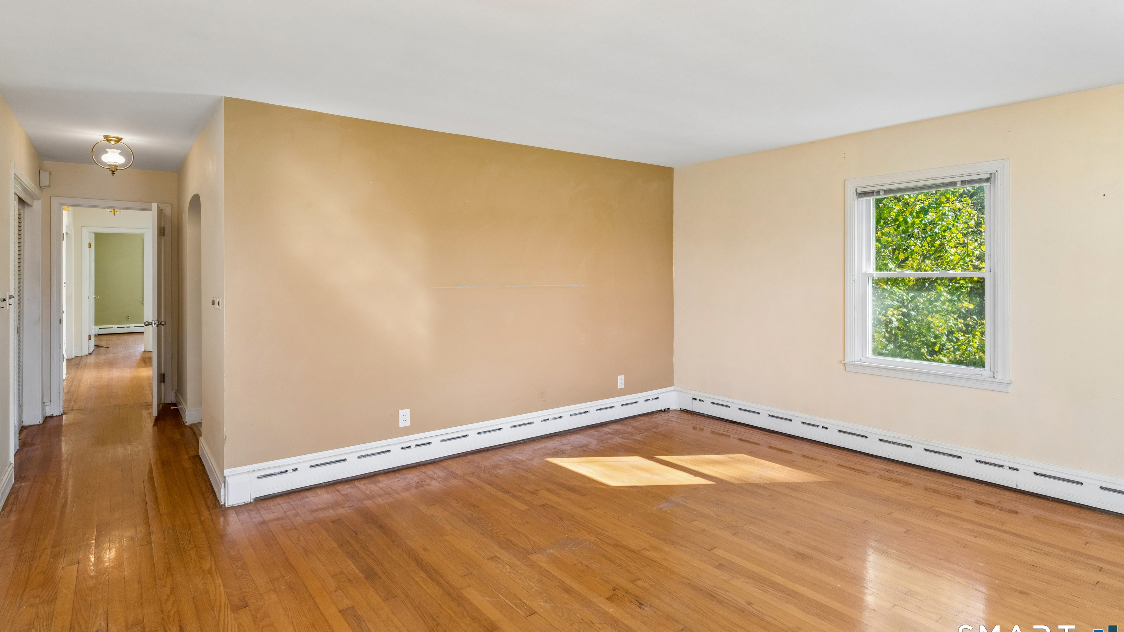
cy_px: 277
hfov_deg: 89.2
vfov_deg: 57.9
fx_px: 569
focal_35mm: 19
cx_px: 560
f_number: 13
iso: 400
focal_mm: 18.1
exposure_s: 1/13
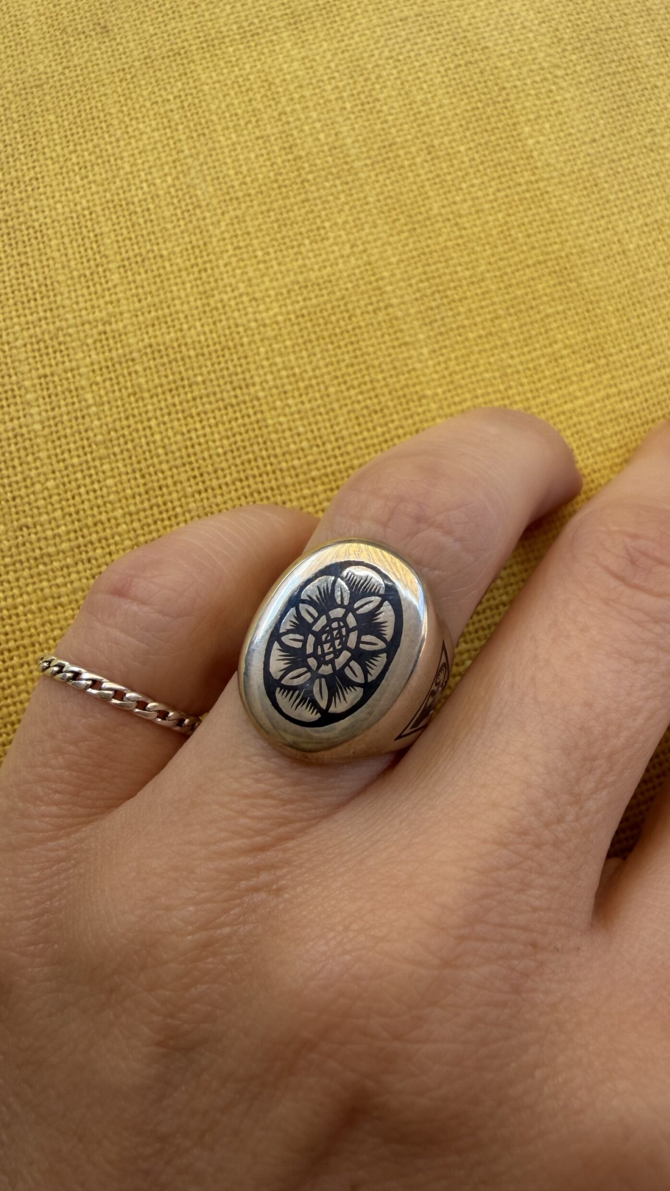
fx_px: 852
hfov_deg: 42.7
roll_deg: -5.1
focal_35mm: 27
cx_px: 400
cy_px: 577
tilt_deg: -21.9
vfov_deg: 69.8
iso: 40
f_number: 2.2
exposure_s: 1/278
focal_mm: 2.22
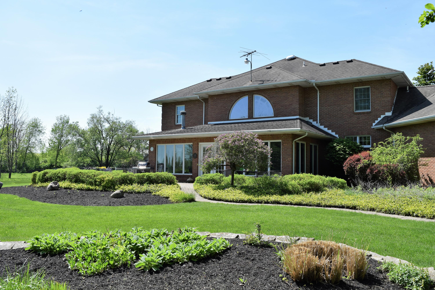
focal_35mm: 33
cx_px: 218
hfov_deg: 57.2
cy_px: 145
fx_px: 399
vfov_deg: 40.0
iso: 100
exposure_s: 1/250
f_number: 8
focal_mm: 22
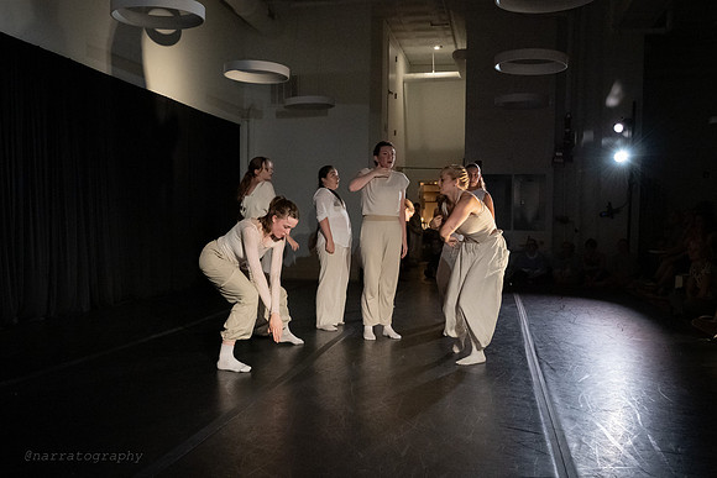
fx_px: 718
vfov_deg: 36.8
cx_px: 335
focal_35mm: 36
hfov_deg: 53.0
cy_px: 256
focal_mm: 28
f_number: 5
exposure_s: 1/500
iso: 6400
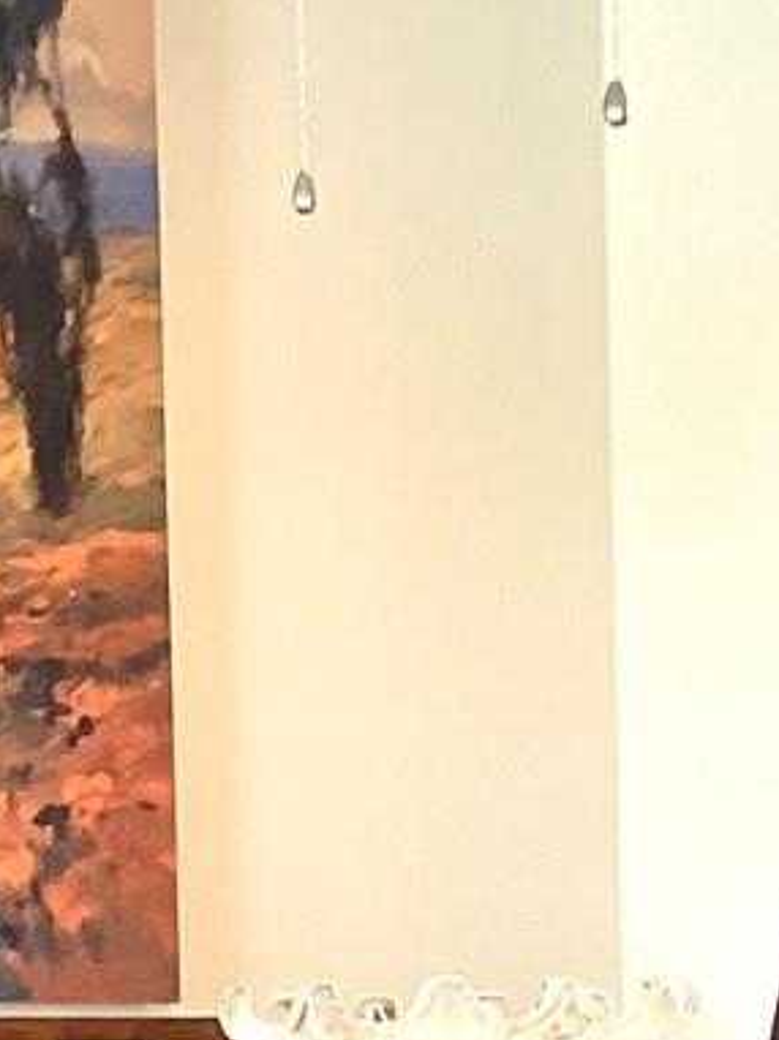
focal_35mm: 130
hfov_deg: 11.4
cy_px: 1367
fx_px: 3905
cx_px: 518
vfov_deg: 14.5
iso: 200
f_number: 2.4
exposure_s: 1/60
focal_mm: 3.3
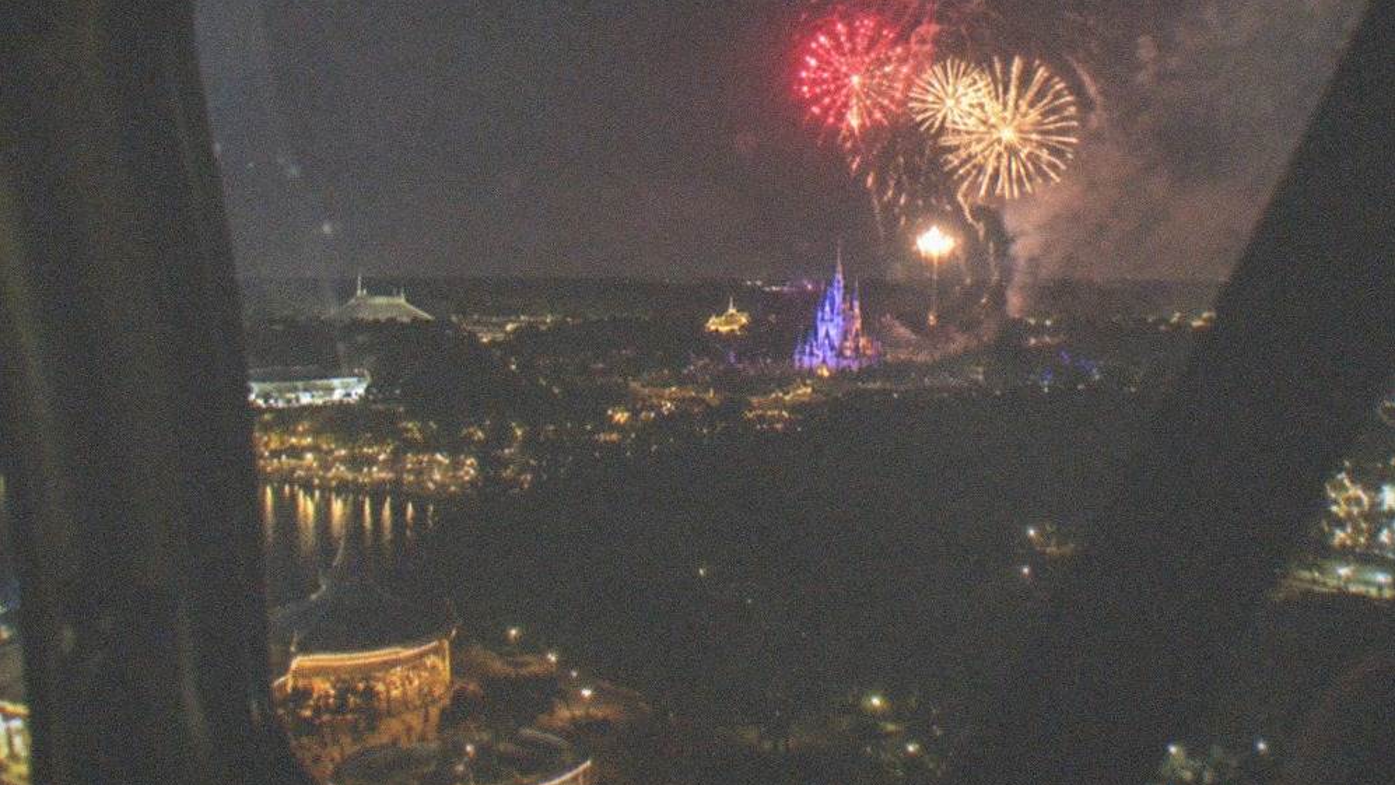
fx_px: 1554
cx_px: 698
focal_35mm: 42
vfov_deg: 28.3
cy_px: 327
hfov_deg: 48.4
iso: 1250
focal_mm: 40
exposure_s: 1/250
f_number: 2.8
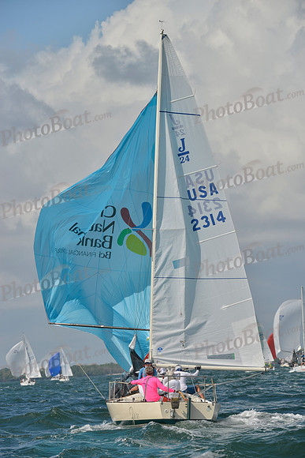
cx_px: 152
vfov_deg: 10.3
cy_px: 229
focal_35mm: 200
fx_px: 2540
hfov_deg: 6.9
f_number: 8
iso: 200
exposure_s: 1/1250
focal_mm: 200
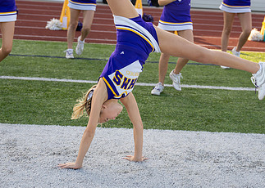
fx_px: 669
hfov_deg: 22.4
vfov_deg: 16.0
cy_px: 40
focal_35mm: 89
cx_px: 151
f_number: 2.8
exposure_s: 1/2000
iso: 250
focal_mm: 42.8
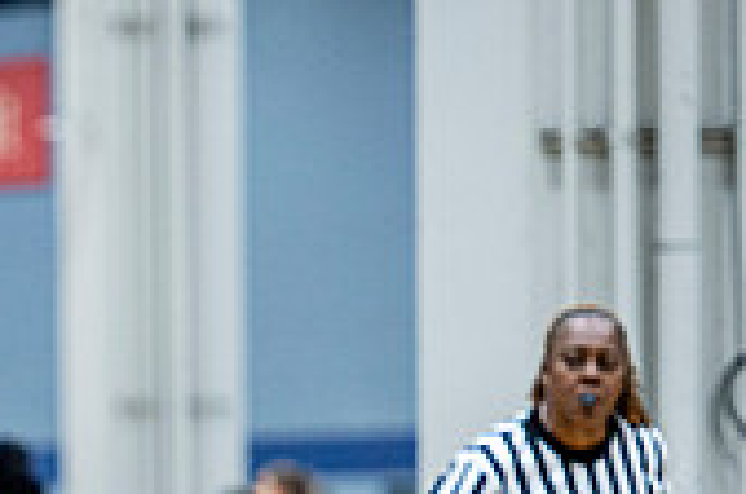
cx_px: -137
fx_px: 11727
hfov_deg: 3.6
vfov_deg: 2.4
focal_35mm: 567
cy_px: 604
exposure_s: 1/400
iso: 2000
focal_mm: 165
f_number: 2.8
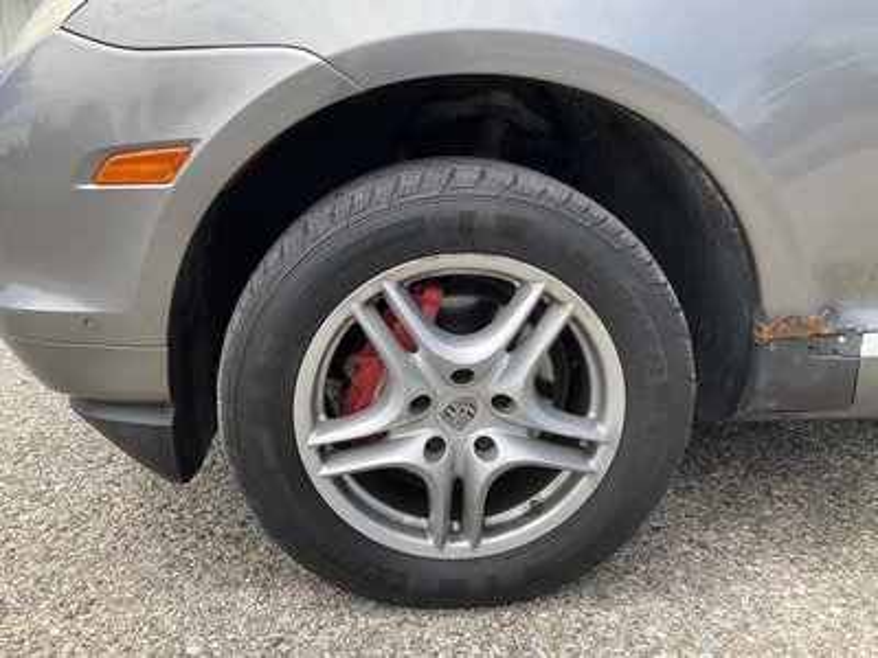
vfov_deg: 48.2
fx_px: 736
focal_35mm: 29
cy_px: 329
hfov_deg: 61.7
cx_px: 439
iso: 25
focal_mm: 3
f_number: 1.8
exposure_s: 1/674
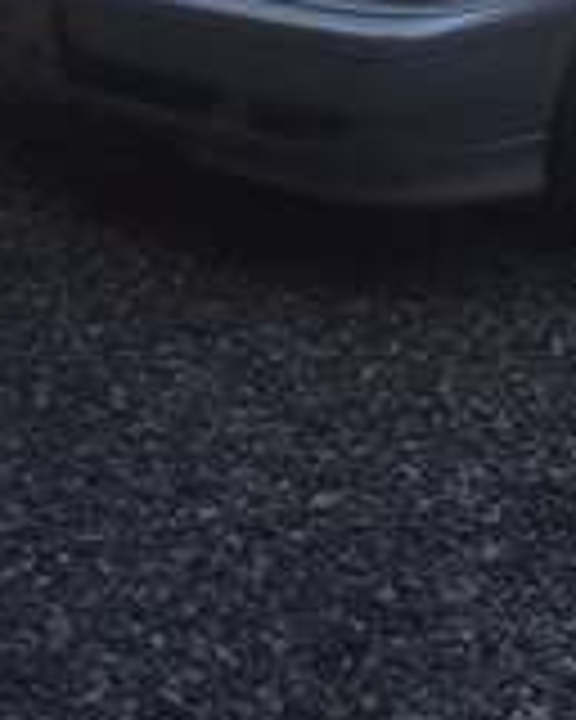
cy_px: -148
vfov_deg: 20.3
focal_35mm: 88
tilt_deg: -11.6
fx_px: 1875
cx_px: 580
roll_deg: -0.6
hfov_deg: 17.1
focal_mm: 4.15
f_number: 2.2
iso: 32
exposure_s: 1/1172
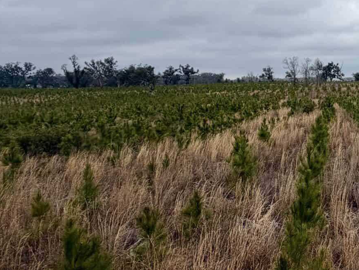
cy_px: 84
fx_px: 425
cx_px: 393
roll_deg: +1.0
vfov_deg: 34.7
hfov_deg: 38.2
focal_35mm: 41
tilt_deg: -0.2
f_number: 2.2
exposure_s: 1/770
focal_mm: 2.22
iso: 32
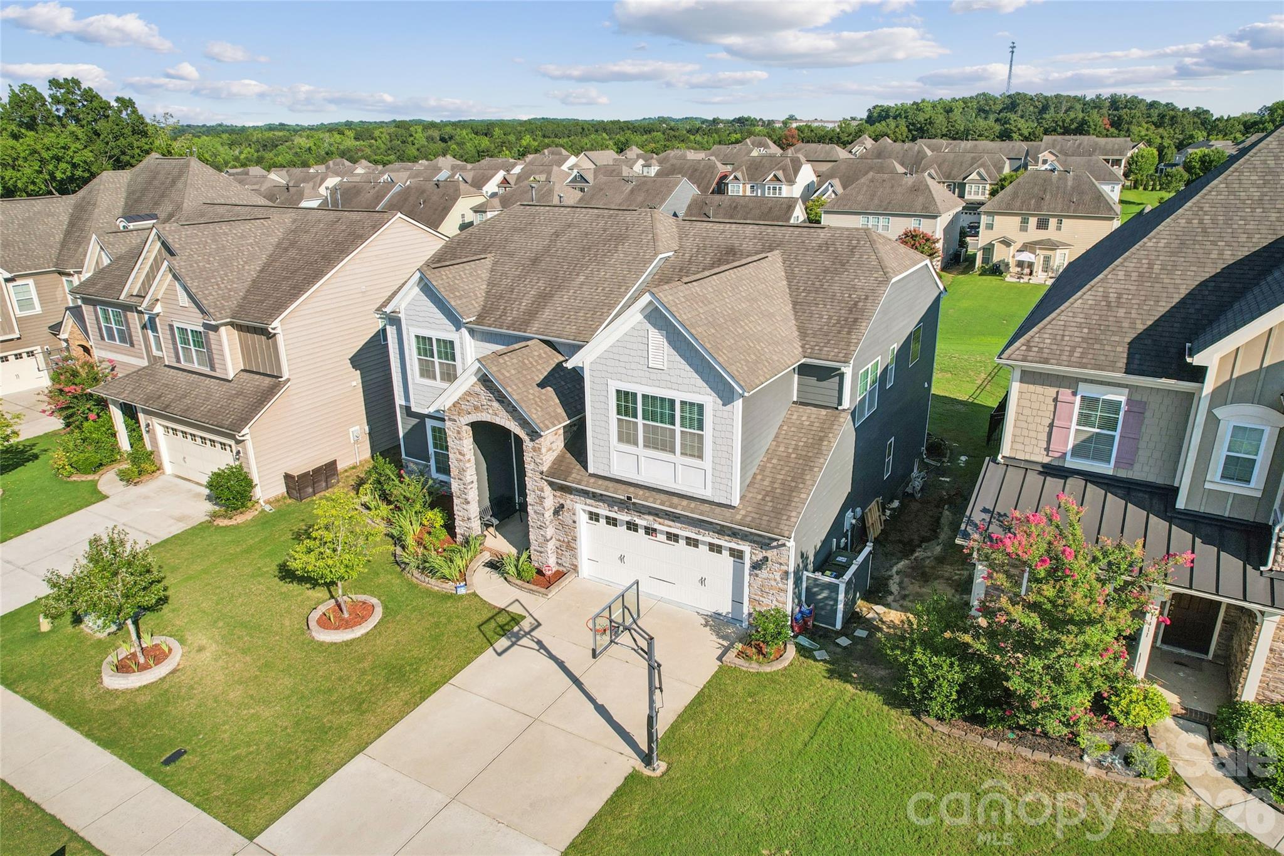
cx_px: 642
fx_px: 785
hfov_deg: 78.6
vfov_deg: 57.2
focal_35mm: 22
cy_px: 428
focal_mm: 8.4
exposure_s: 1/320
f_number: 2.8
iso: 100
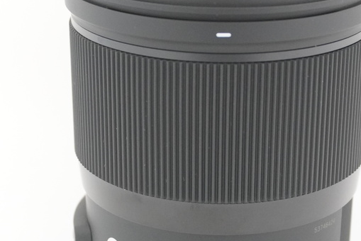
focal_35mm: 106
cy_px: 179
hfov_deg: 19.2
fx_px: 1064
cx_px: 221
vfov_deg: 12.9
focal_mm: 30
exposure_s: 1/50
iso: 2500
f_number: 5
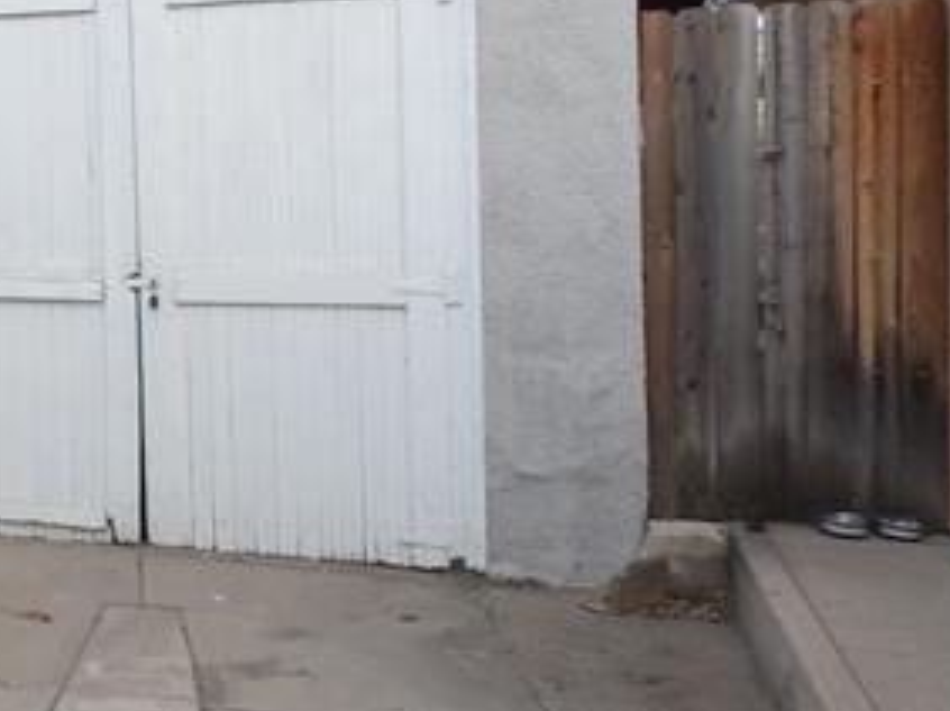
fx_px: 1371
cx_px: -27
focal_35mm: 50
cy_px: 194
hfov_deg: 34.3
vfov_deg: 28.7
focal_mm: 4
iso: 80
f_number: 3.4
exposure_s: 1/80
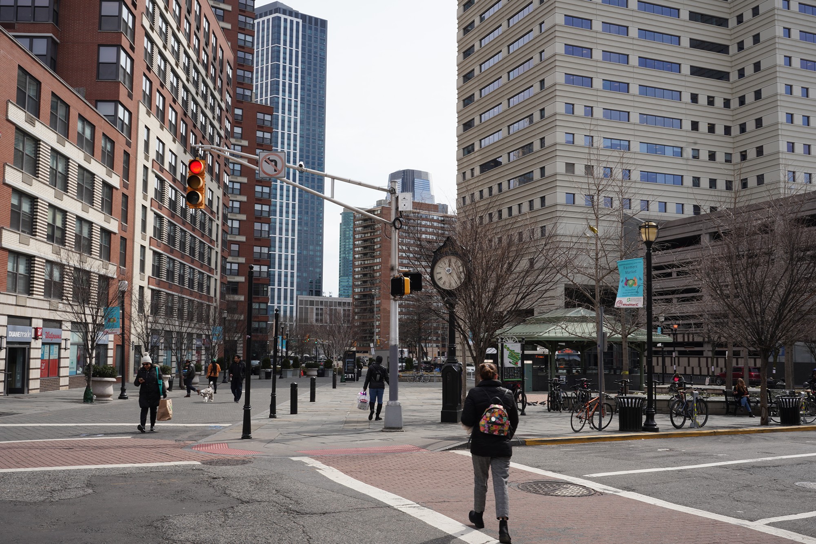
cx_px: 408
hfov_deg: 54.4
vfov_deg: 37.9
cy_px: 272
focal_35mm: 35
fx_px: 793
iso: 200
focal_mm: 35
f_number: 16
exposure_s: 1/100
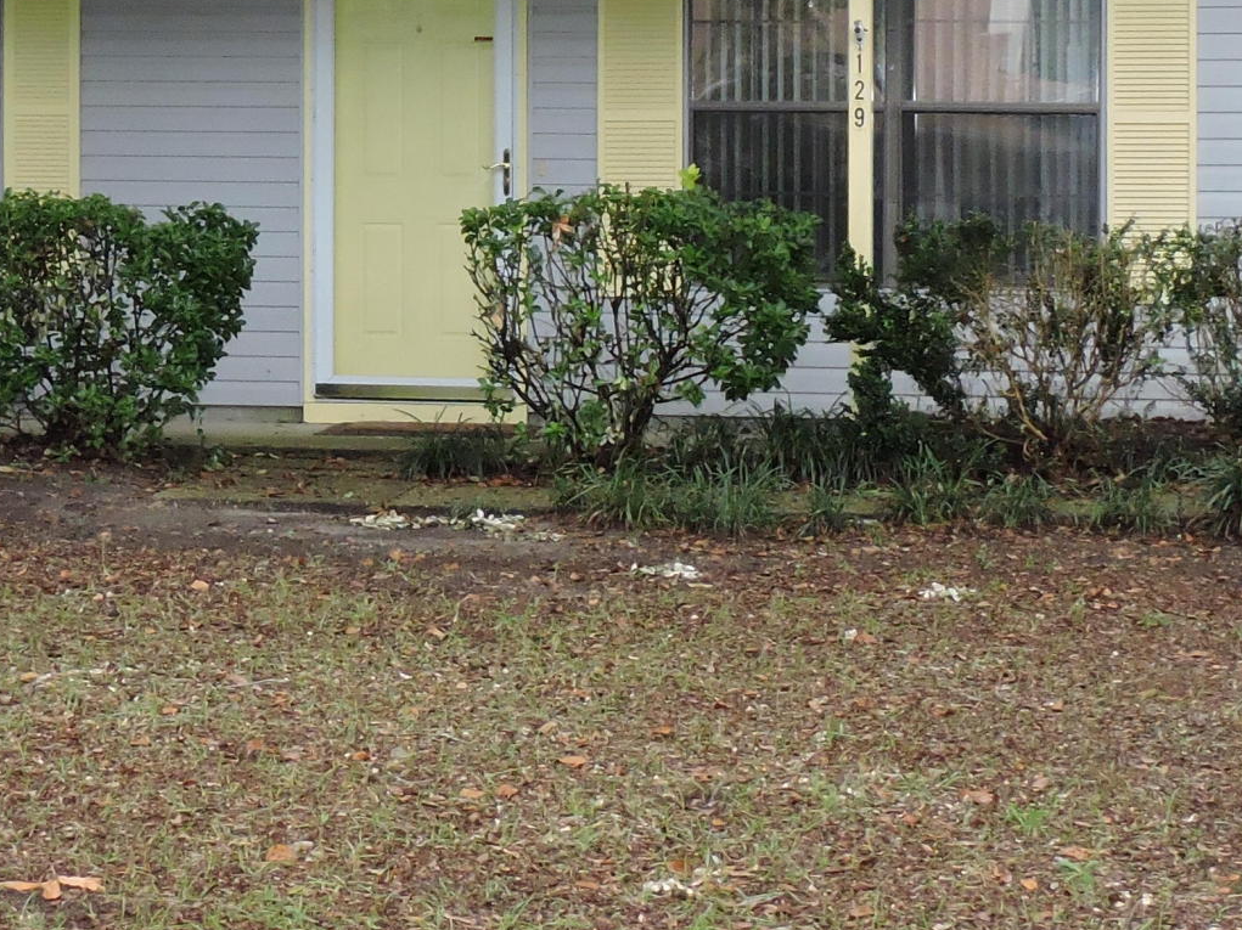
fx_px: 3479
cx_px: 489
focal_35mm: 97
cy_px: 134
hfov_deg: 20.2
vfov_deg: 15.1
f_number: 3.6
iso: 320
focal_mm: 5.9
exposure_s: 1/320
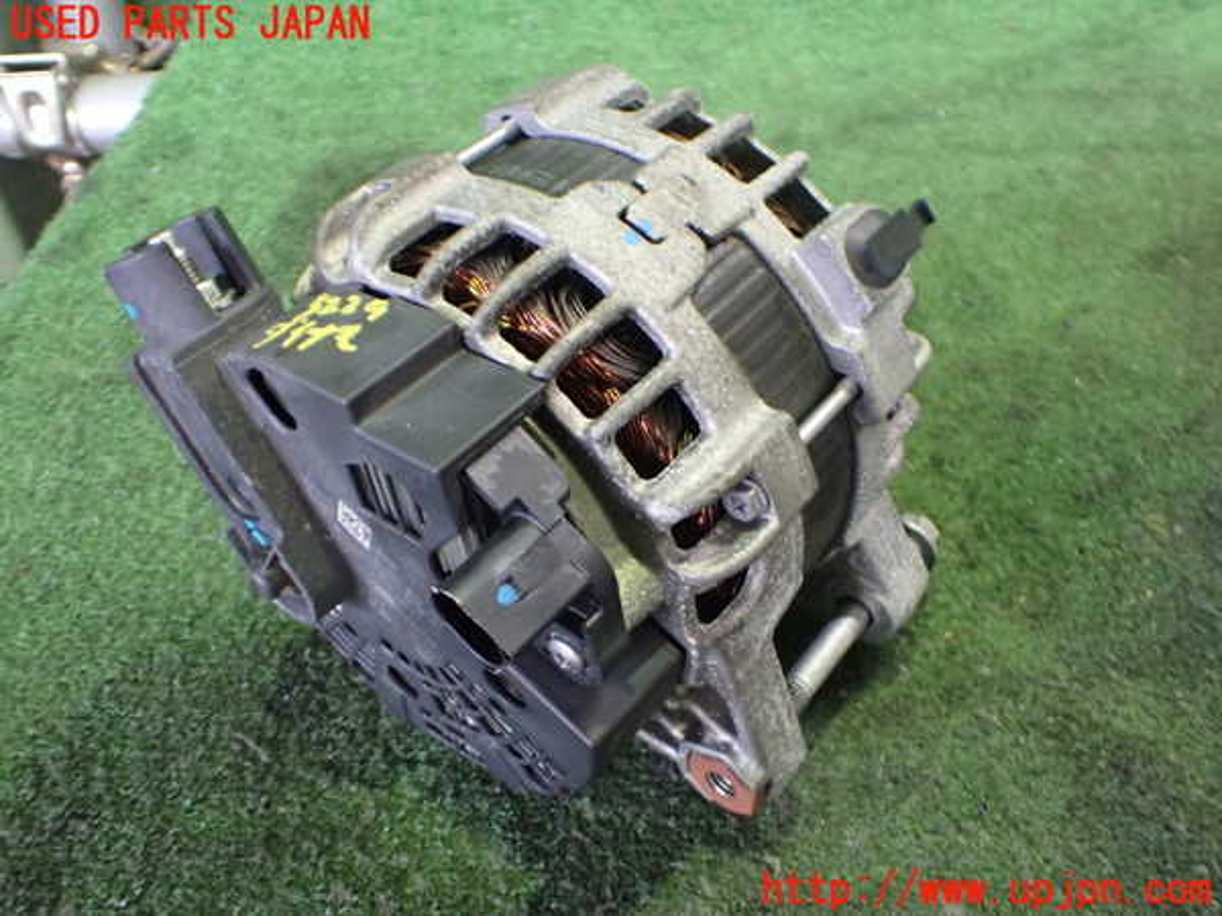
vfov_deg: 46.8
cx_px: 611
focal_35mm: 30
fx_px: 1059
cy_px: 458
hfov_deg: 60.0
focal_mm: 5.4
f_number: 2.3
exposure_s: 1/30
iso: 800
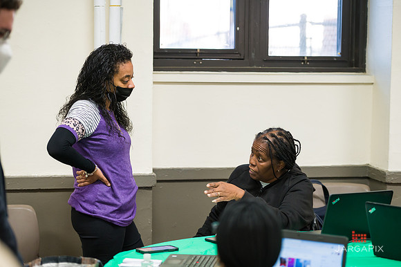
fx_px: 1058
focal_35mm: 95
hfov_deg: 21.5
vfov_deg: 14.4
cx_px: 200
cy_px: 134
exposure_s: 1/200
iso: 1600
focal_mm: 95
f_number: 3.2
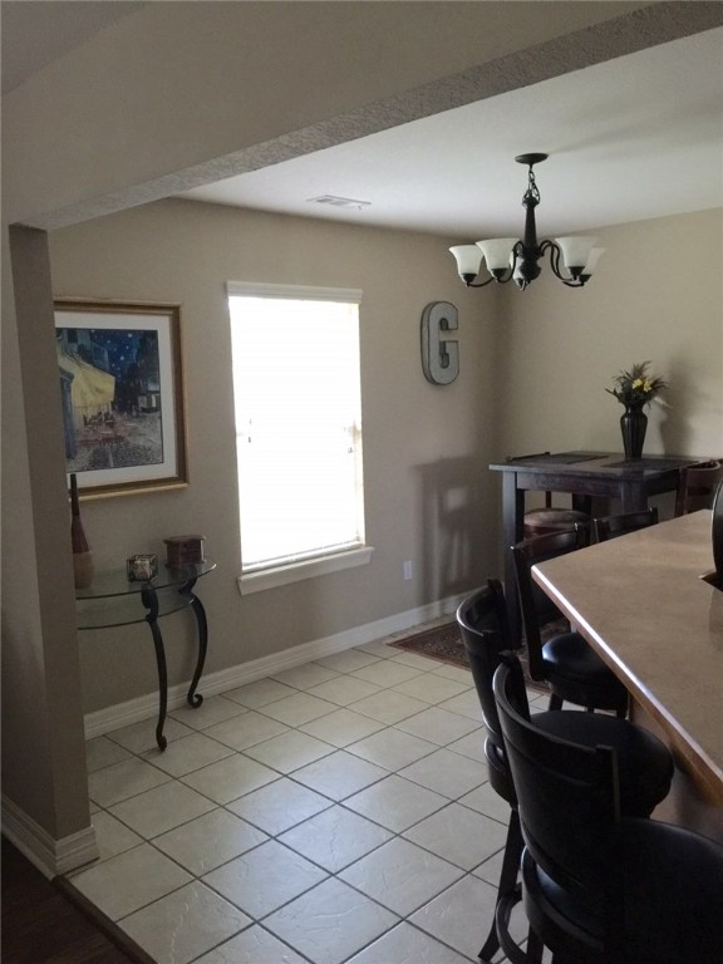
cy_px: 482
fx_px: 808
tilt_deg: -5.4
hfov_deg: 48.2
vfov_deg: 61.7
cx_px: 362
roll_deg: +2.2
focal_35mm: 29
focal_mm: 4.15
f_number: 2.2
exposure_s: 1/15
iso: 125
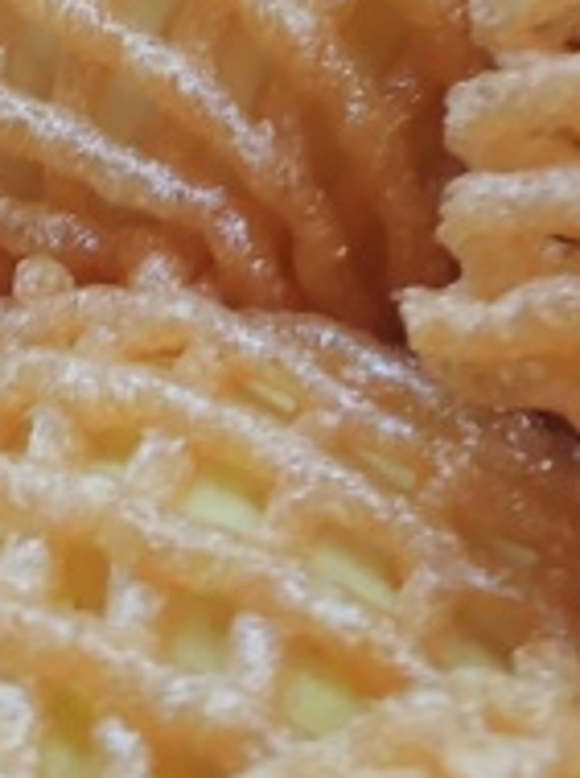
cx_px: 337
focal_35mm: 147
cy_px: -797
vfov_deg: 11.9
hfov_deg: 10.1
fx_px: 3295
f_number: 1.79
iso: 511
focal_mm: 4.84
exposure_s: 1/33.3
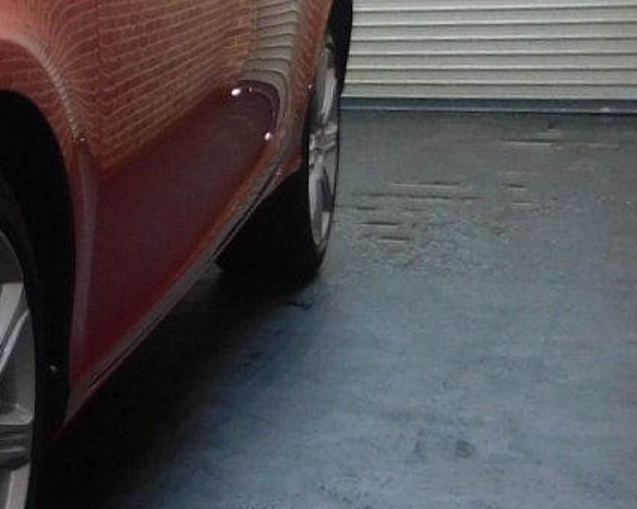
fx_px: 1602
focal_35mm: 85
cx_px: -562
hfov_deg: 17.5
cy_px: 286
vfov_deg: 18.0
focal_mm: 4
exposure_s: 1/30
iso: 180
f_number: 3
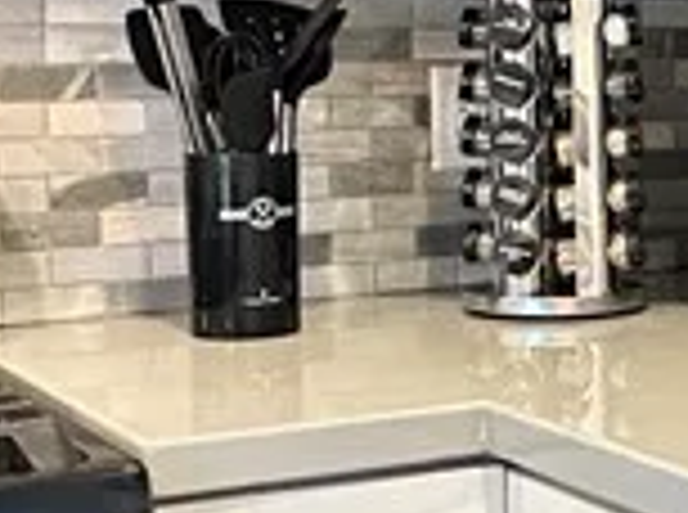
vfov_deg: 15.6
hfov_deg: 20.2
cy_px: 184
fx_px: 1864
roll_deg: +0.2
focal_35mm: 94
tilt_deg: -4.0
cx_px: 715
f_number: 2.2
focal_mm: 2.22
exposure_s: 1/60
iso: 800
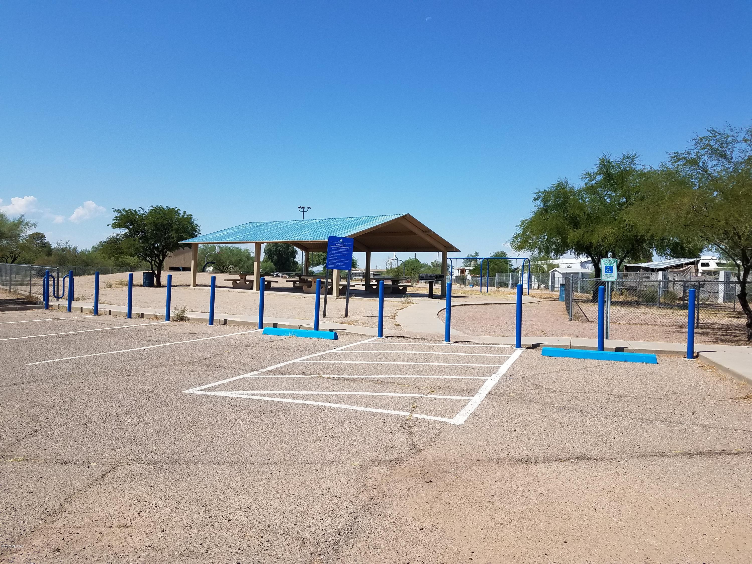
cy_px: 282
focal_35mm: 26
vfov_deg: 53.1
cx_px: 376
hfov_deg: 67.3
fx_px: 565
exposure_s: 1/2800
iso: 40
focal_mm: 4.2
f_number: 1.7
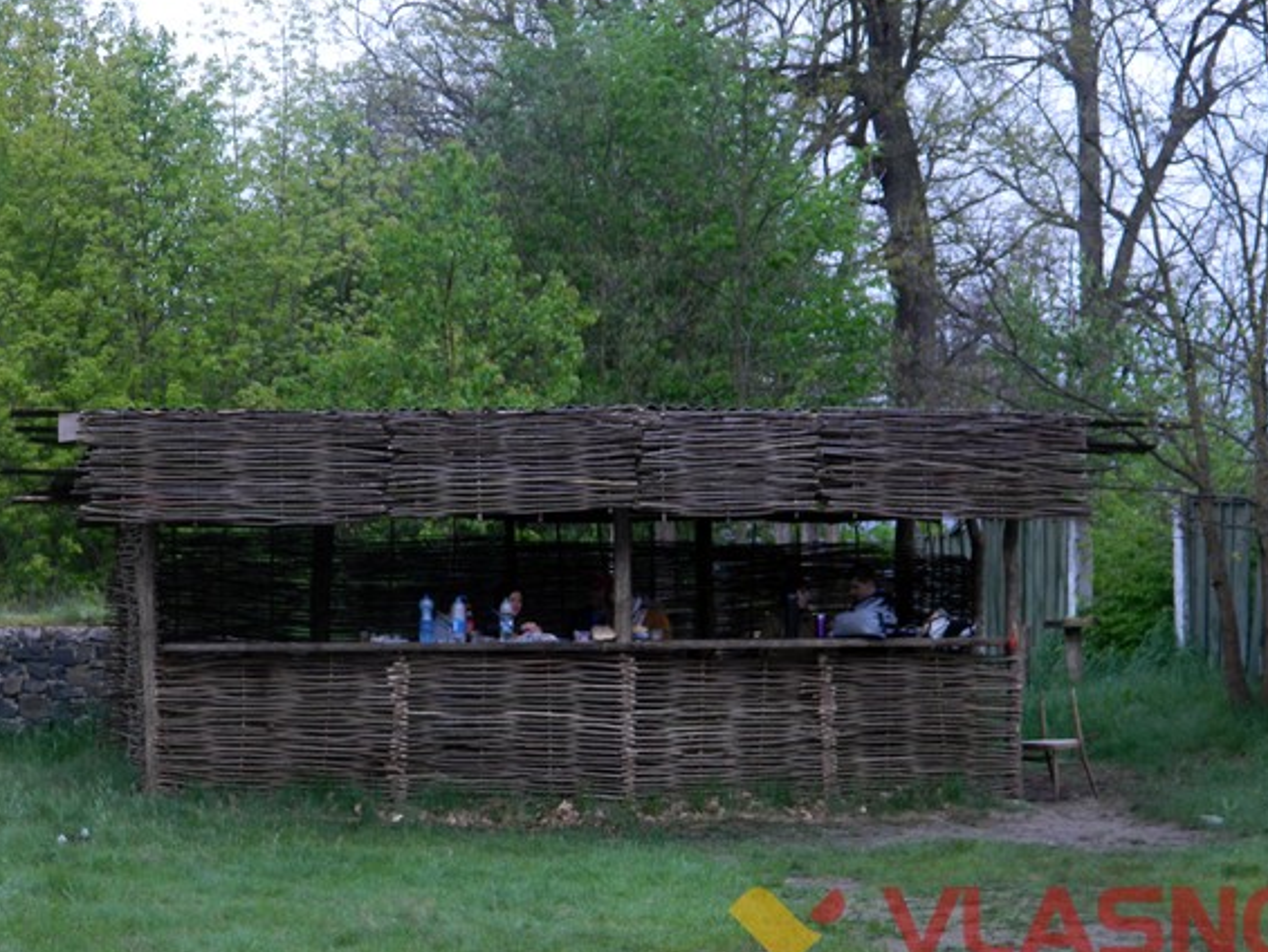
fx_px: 3810
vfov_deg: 14.2
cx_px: 592
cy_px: 553
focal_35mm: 104
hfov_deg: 18.9
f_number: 4.2
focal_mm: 15.1
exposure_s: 1/50
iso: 80
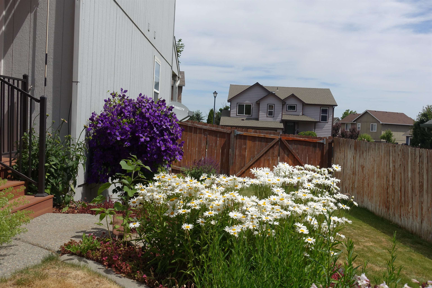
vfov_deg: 33.4
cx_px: 216
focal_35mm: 40
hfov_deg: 48.5
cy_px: 144
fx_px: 480
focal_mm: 14.5
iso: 125
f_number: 5.6
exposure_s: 1/800
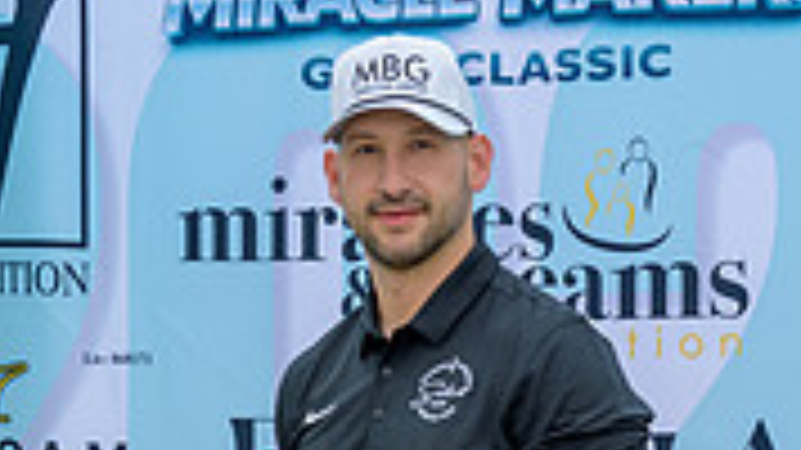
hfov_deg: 16.5
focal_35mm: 130
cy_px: 698
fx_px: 2760
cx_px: 495
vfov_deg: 9.1
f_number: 4
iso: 125
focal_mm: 49
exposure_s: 1/200
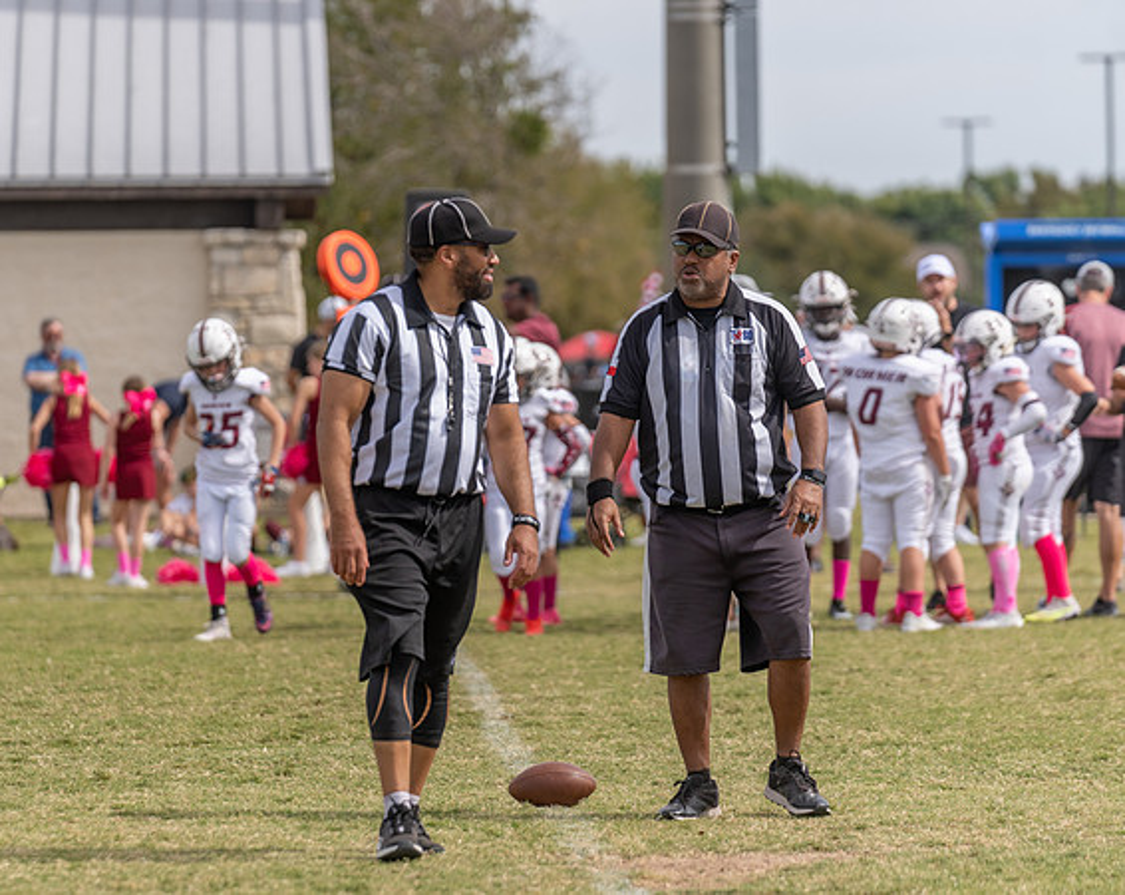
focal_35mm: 250
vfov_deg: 6.2
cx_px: 379
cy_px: 497
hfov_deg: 7.8
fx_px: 8290
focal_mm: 200
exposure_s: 1/1000
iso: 100
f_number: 3.5
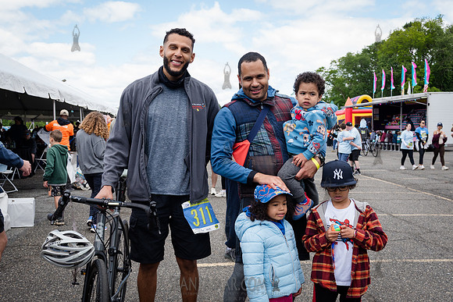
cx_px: 233
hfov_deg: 50.8
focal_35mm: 38
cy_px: 170
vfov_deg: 35.1
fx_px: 477
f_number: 6.3
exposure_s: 1/400
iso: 400
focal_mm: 32
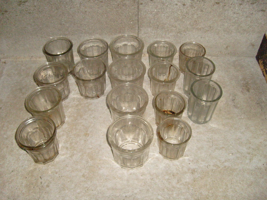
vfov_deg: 40.7
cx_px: 134
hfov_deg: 52.6
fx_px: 270
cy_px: 100
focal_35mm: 35
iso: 400
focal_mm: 5.8
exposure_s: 1/45
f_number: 2.8
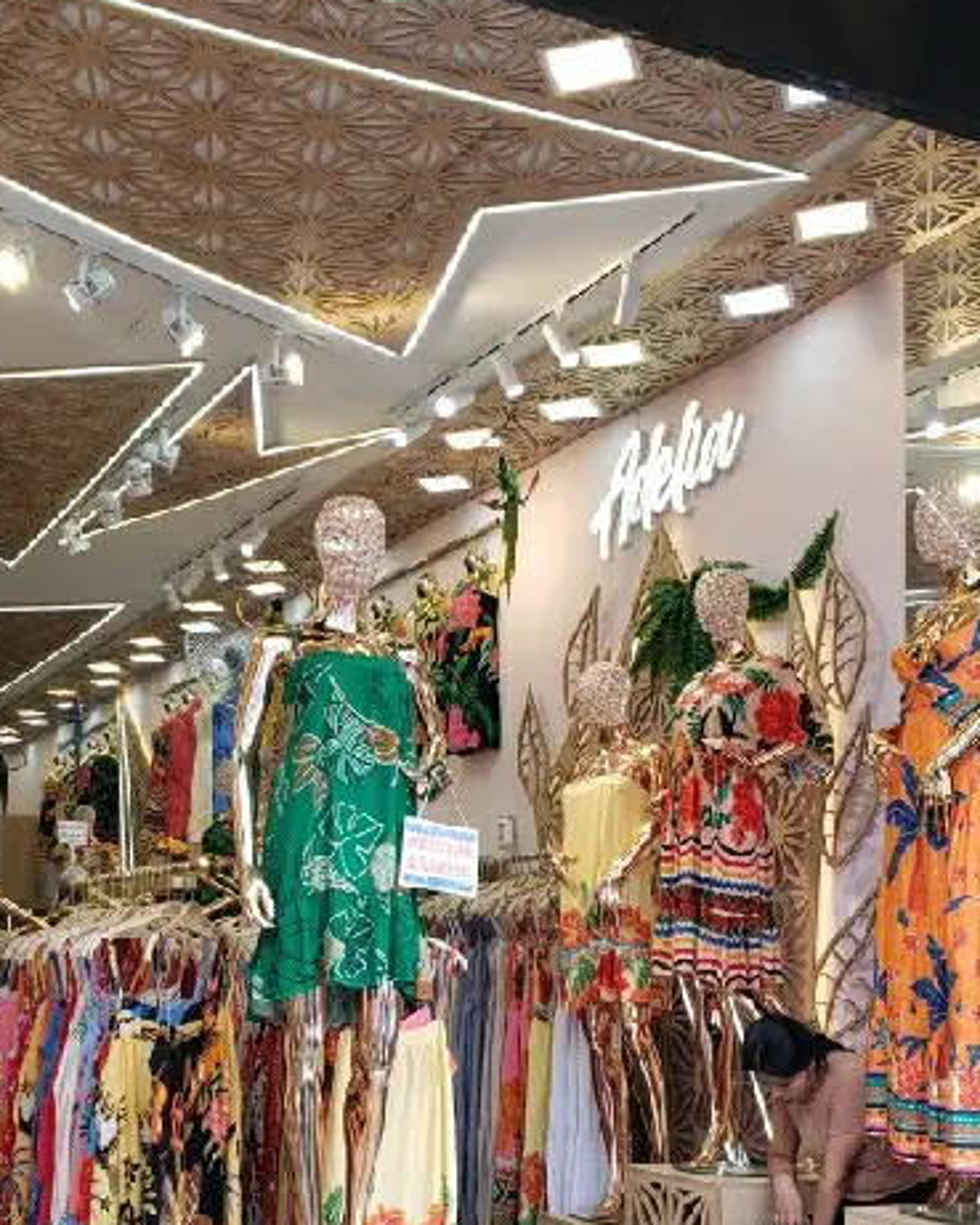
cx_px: 268
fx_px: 1595
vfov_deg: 41.5
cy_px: 810
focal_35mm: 44
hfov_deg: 33.6
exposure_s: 1/175
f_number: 2.4
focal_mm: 4.3
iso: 50
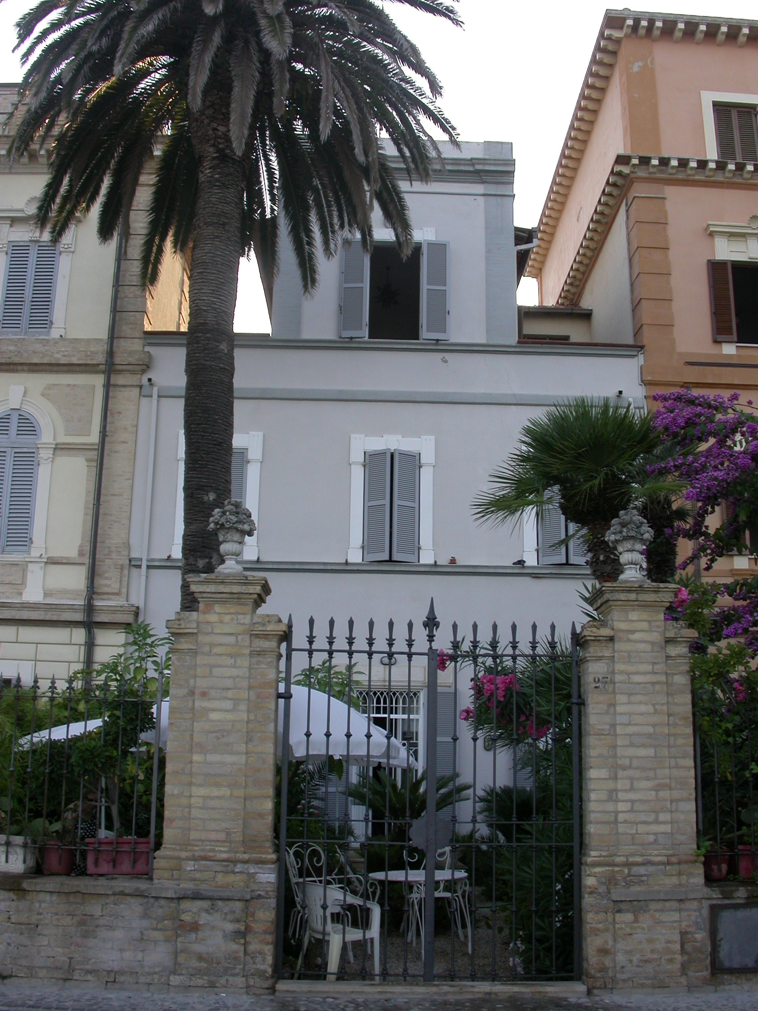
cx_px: 379
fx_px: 1109
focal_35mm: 38
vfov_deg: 49.0
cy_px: 506
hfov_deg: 37.7
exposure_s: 1/126
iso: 100
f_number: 4.7
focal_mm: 7.85
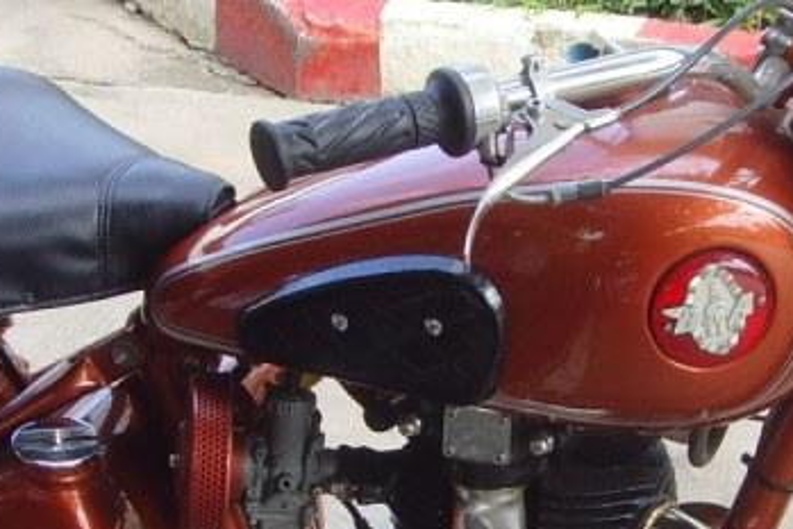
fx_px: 2622
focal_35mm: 119
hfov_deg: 17.2
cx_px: 475
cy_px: 472
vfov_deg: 11.5
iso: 80
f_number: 3.5
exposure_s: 1/125
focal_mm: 6.6
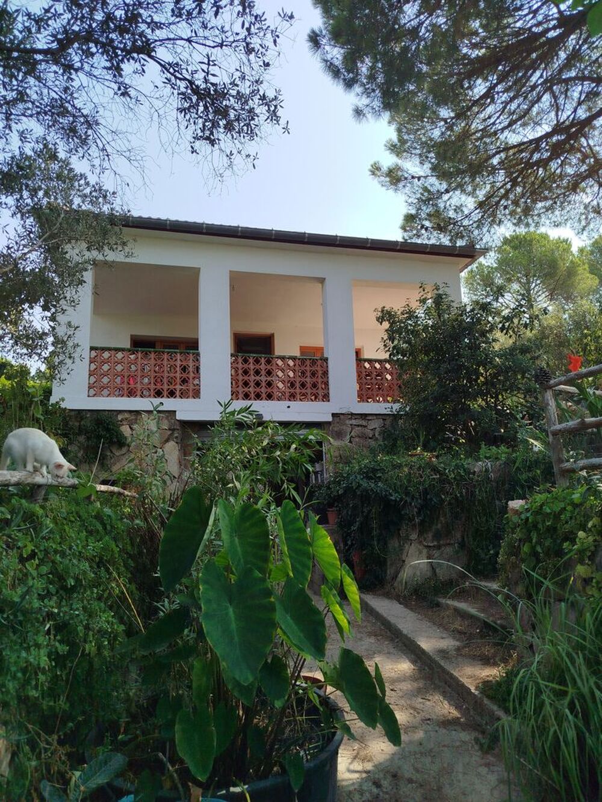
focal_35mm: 24
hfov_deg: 56.8
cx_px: 301
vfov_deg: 71.6
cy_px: 401
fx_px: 556
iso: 50
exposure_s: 1/625
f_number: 1.7
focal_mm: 5.31
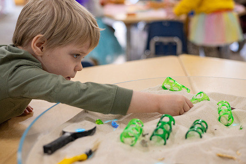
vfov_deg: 27.0
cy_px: 82
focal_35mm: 50
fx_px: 342
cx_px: 123
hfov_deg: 39.6
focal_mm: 50
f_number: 2.8
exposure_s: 1/500
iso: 1000
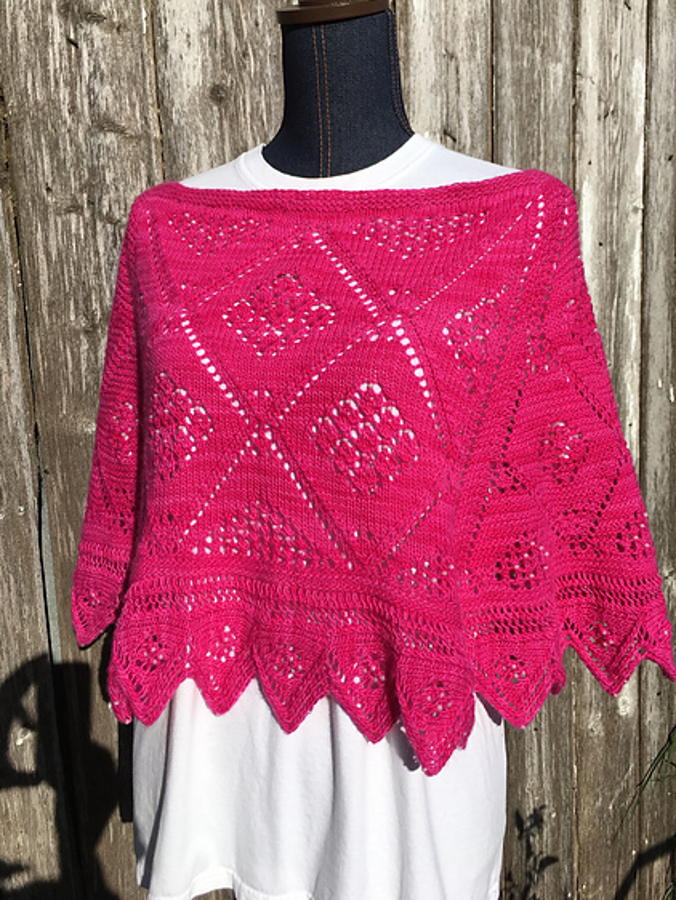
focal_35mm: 33
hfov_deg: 42.9
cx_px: 373
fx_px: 859
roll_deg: +2.4
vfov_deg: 55.2
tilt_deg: -11.6
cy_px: 399
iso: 25
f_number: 2.2
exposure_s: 1/2959
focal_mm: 4.15
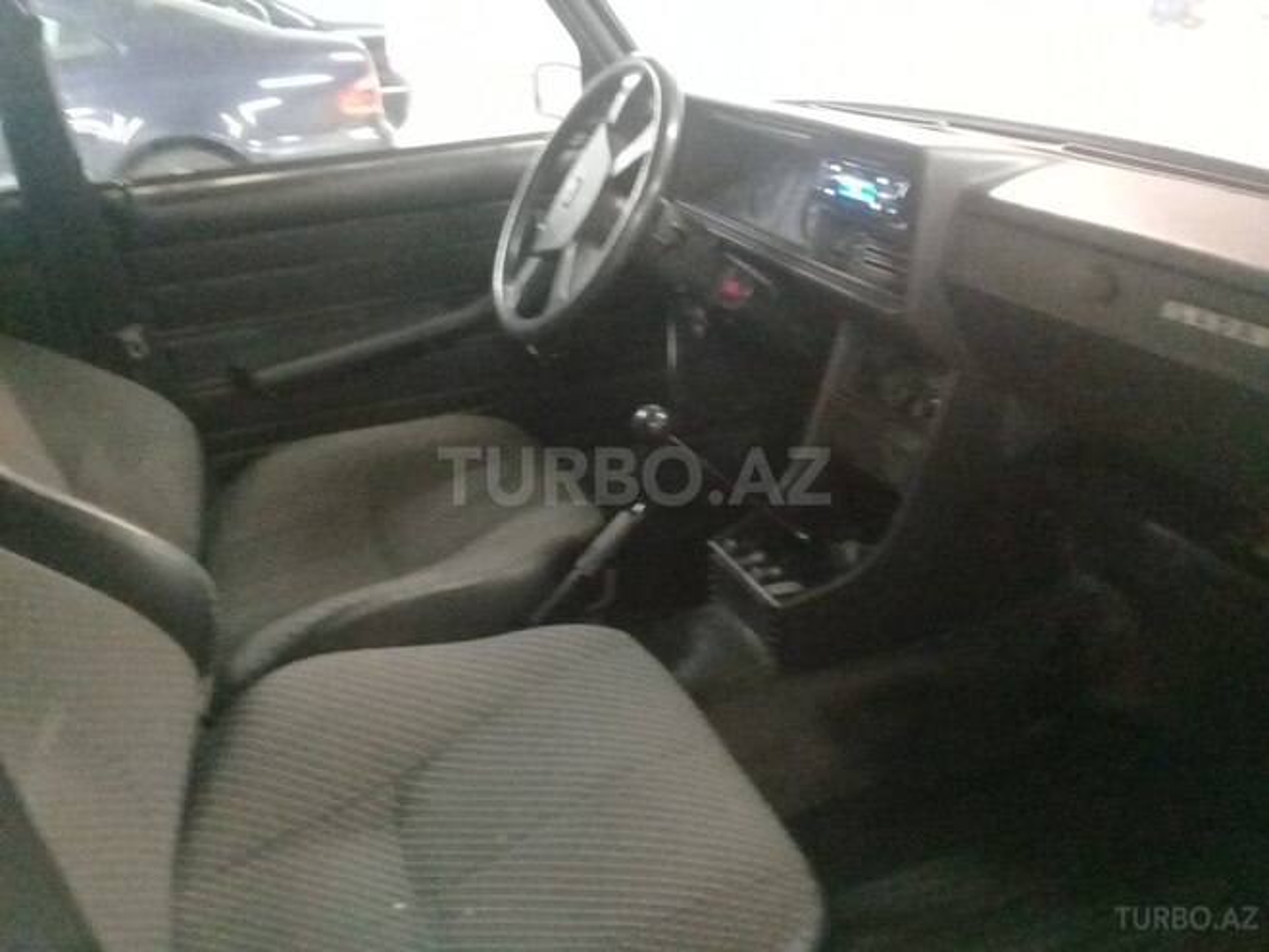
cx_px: 634
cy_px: 476
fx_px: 1136
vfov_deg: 45.4
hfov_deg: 58.4
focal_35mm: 31
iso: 640
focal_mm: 3.3
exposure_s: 1/17
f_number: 2.2
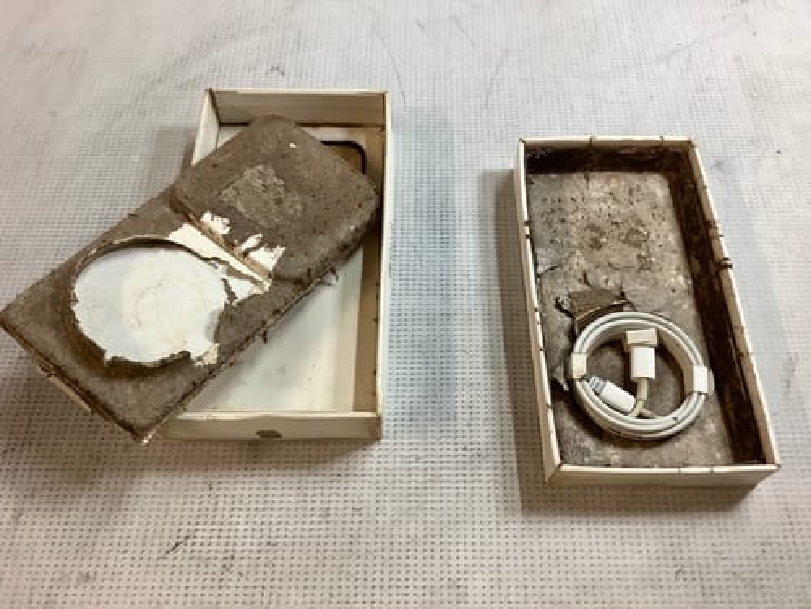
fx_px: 726
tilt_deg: -59.7
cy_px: 304
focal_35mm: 31
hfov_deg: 58.4
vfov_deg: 45.4
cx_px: 406
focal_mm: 3.3
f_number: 2.4
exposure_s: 1/50
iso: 125
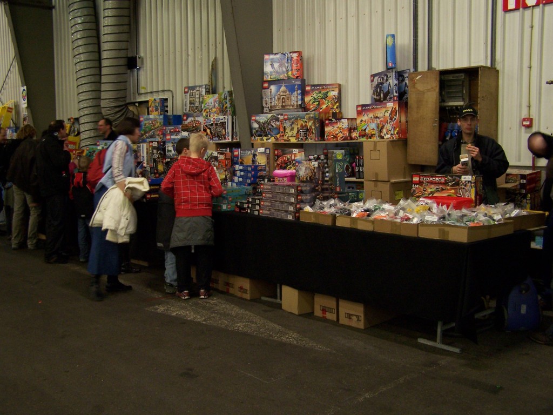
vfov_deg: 37.7
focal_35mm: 38
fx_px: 607
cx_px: 276
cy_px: 208
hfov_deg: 49.0
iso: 140
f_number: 2.8
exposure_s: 1/8
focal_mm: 6.3
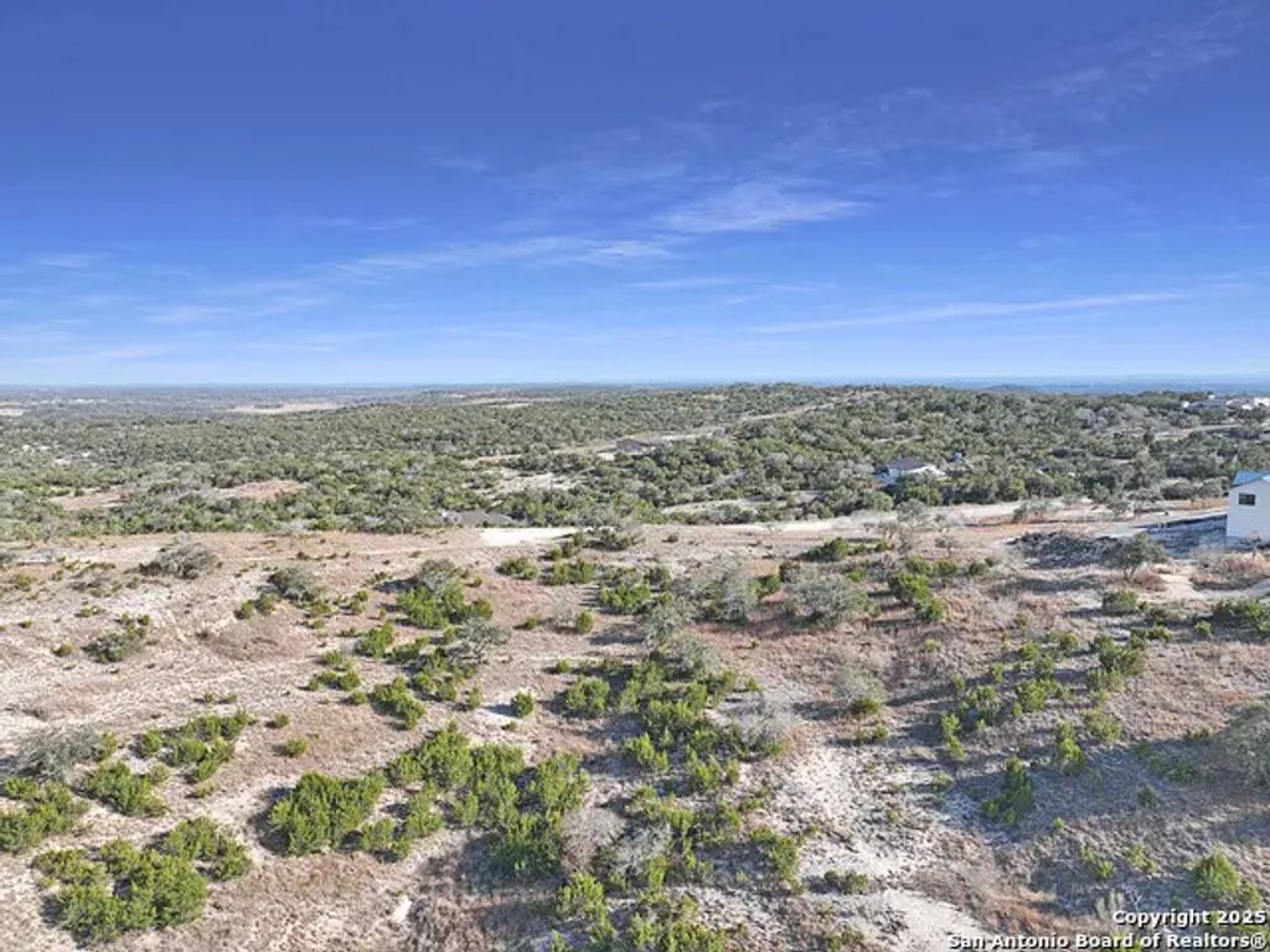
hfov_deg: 71.6
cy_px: 476
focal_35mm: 24
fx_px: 881
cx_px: 635
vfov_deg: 56.8
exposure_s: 1/1000
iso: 130
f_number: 2.8
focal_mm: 12.29
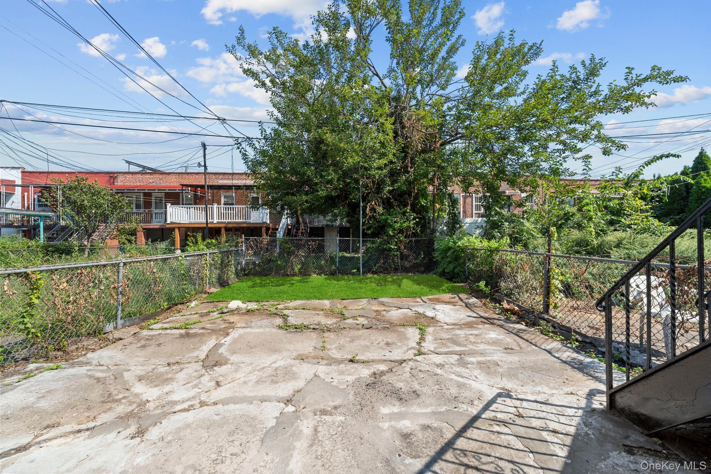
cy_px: 237
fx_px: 276
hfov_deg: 104.3
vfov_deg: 81.2
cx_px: 356
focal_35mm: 14
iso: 400
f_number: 10
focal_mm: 14
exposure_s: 1/250
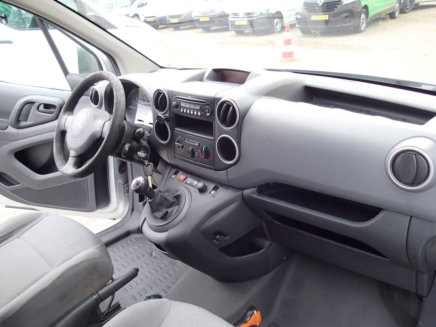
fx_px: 365
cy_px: 166
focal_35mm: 29
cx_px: 226
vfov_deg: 48.2
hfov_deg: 61.6
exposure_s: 1/100
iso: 100
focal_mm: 4.5
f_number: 2
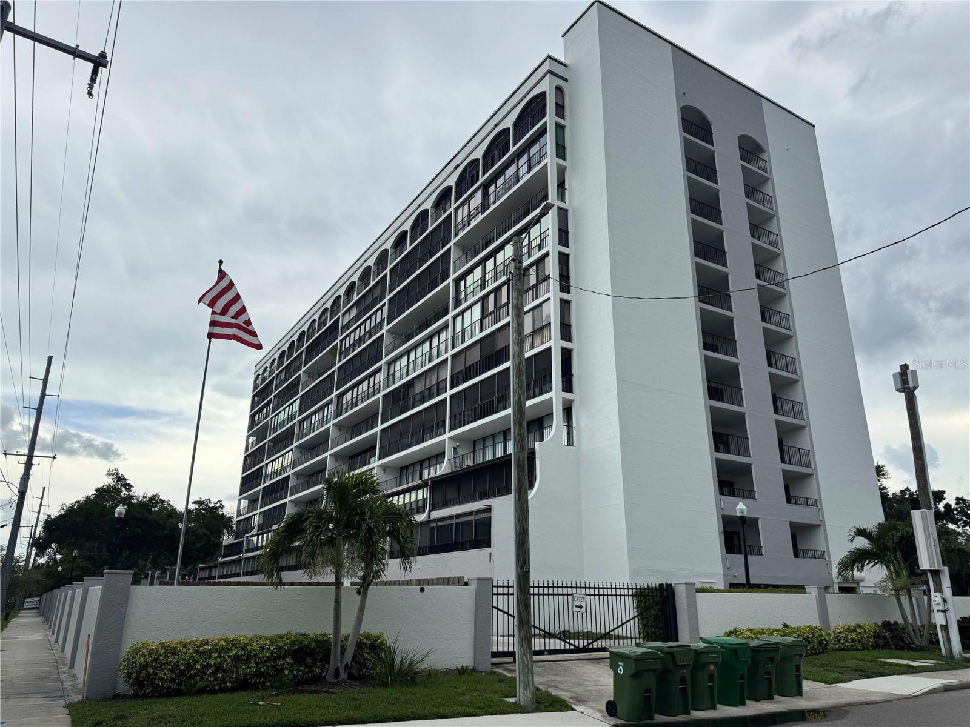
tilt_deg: +19.3
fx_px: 673
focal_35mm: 24
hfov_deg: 71.6
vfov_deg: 56.8
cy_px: 364
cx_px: 485
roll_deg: -0.2
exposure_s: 1/3413
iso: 80
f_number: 1.78
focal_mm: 6.76
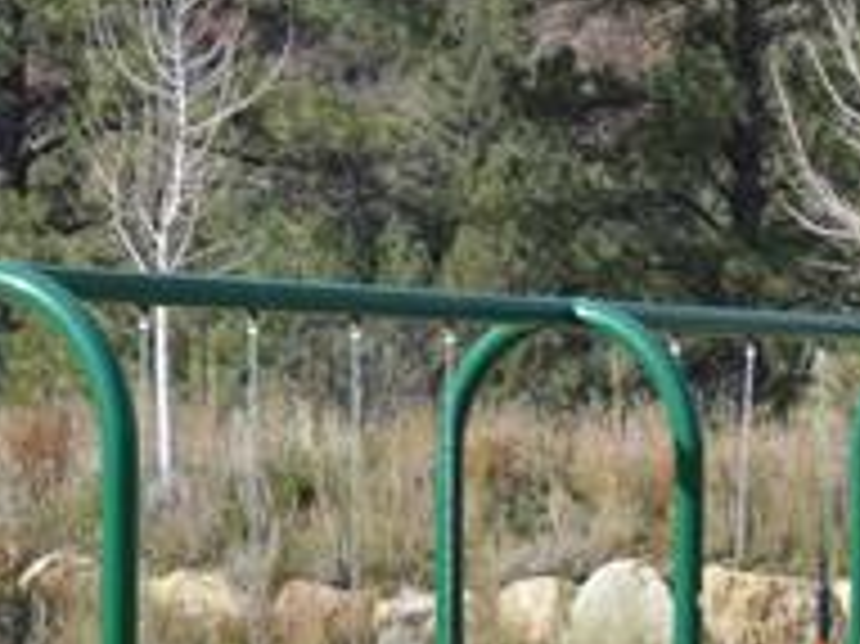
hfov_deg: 13.9
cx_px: 932
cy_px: 567
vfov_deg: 10.6
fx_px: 3451
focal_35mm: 139
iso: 100
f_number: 7.1
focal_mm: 18
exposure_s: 1/200
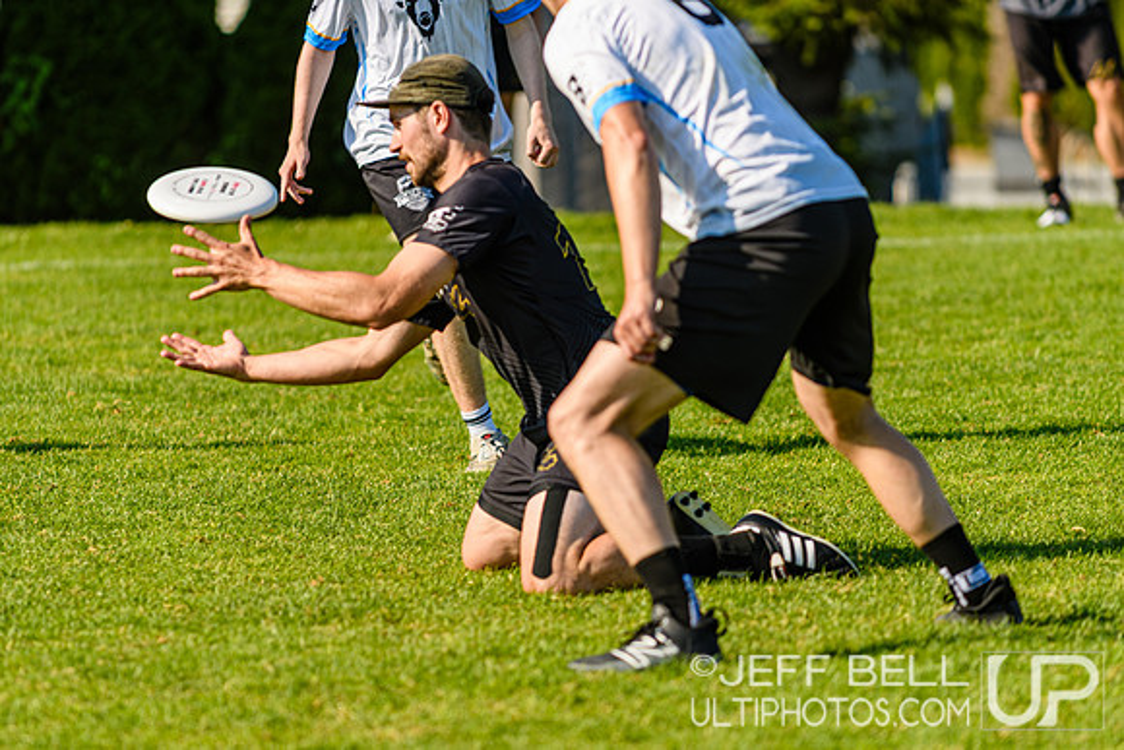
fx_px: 9368
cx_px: 562
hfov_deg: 6.9
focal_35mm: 300
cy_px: 375
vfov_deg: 4.6
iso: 100
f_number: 3.2
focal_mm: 200
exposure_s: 1/1250
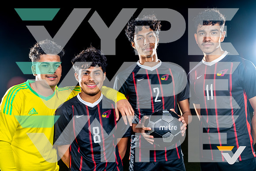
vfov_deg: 33.4
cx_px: 110
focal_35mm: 40
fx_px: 284
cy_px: 98
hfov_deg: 48.4
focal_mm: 35
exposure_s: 1/125
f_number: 4.5
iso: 100
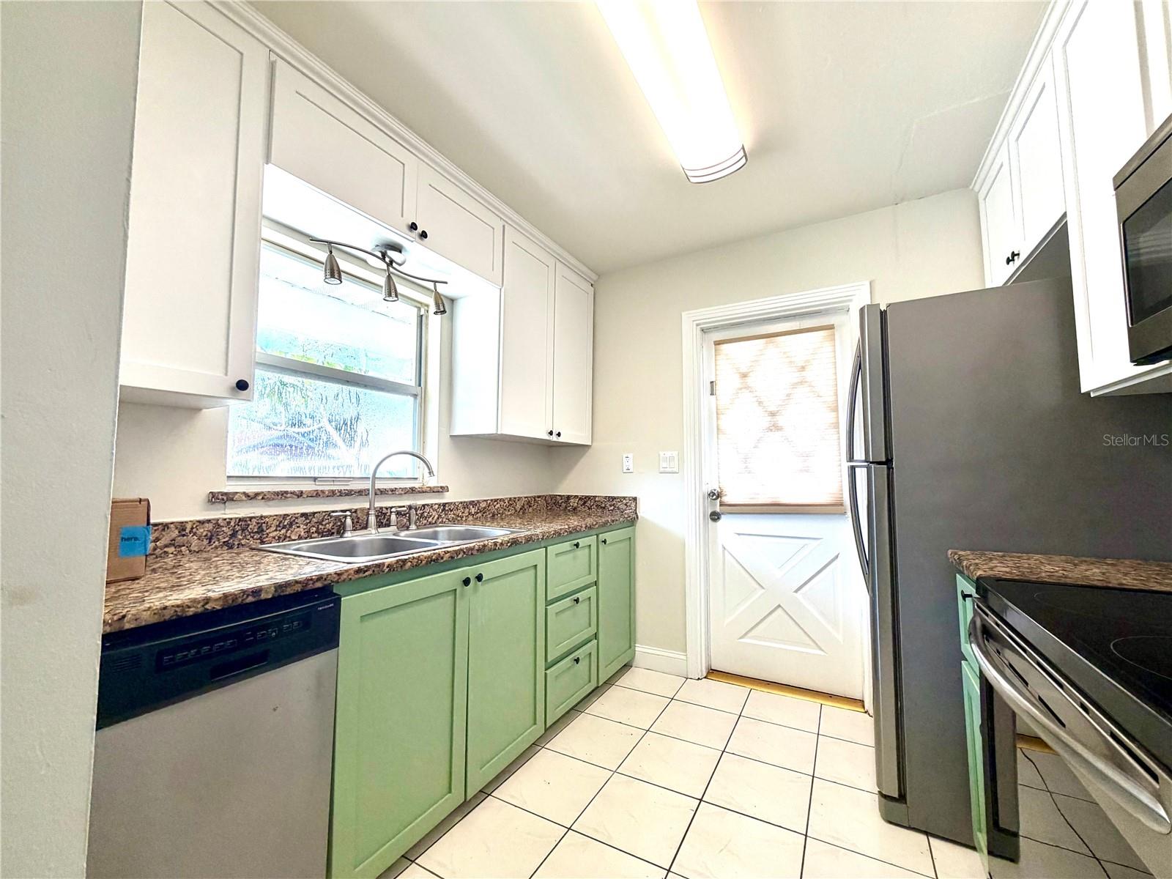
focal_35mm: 14
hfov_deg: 102.1
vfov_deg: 85.7
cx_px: 586
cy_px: 440
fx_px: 474
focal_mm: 2.22
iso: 125
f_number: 2.2
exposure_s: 1/120
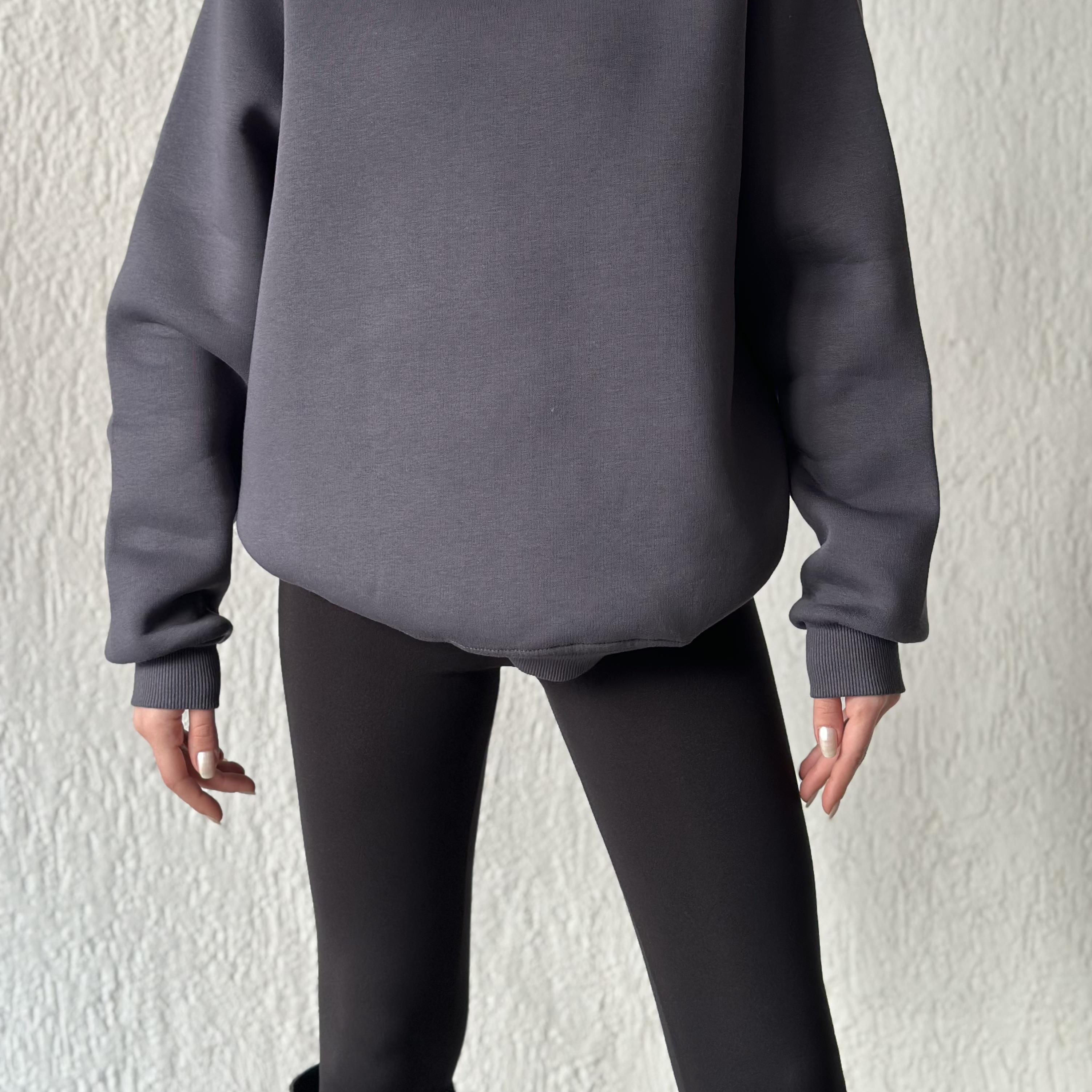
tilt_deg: -1.2
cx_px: 550
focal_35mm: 57
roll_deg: +0.0
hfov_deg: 30.0
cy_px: 369
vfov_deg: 29.8
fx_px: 2034
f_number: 1.78
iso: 125
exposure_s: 1/61
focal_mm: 6.86
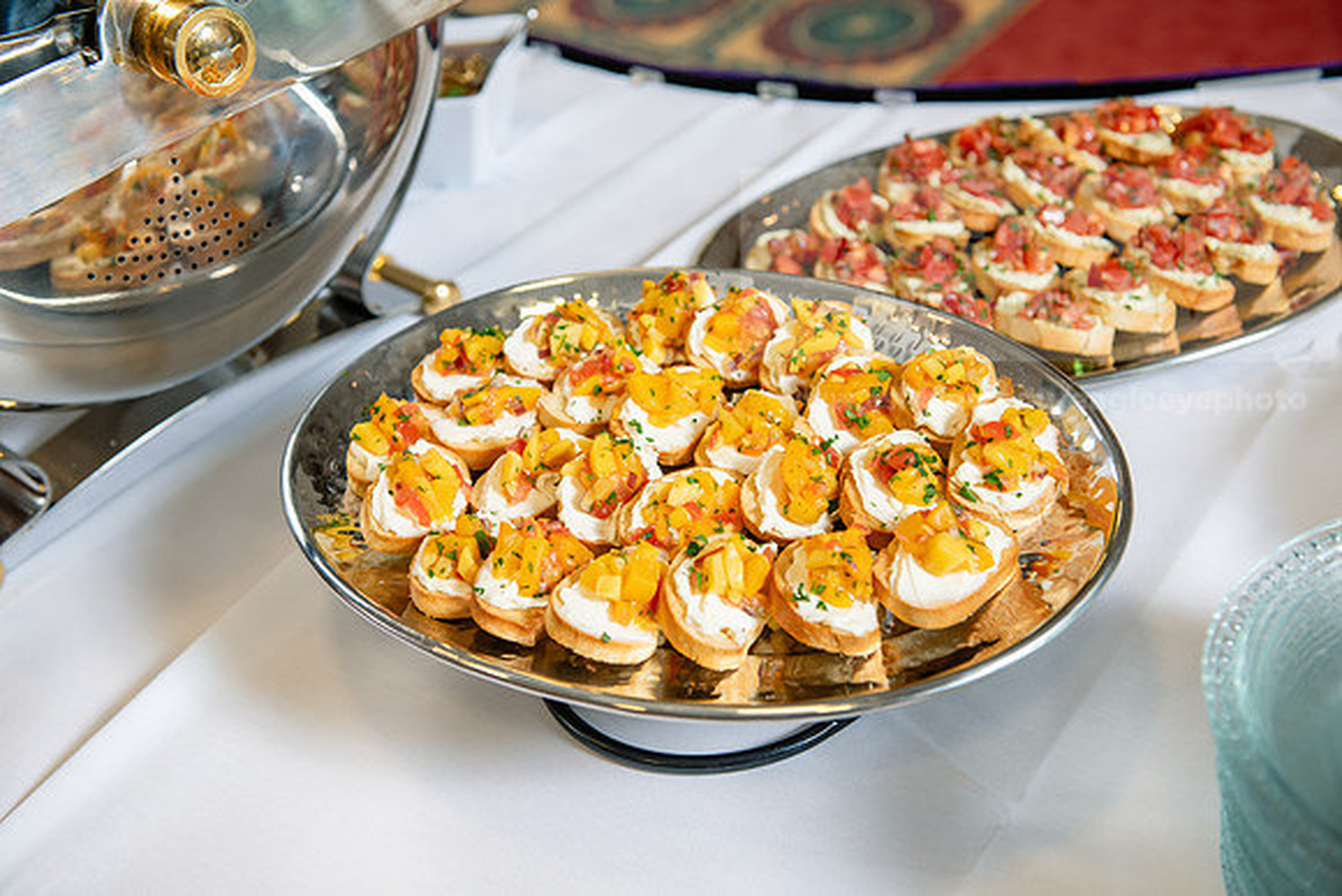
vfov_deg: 28.1
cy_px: 448
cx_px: 671
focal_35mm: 48
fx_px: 1790
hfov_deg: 41.1
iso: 400
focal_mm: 48
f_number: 4
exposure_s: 1/125
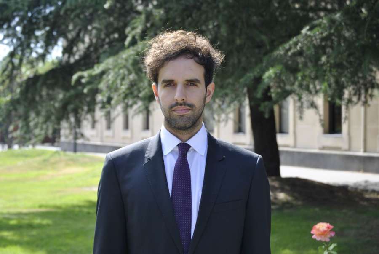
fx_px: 870
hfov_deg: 24.6
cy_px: 127
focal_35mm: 82
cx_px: 190
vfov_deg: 16.6
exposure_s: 1/160
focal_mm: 55
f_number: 6.3
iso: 100
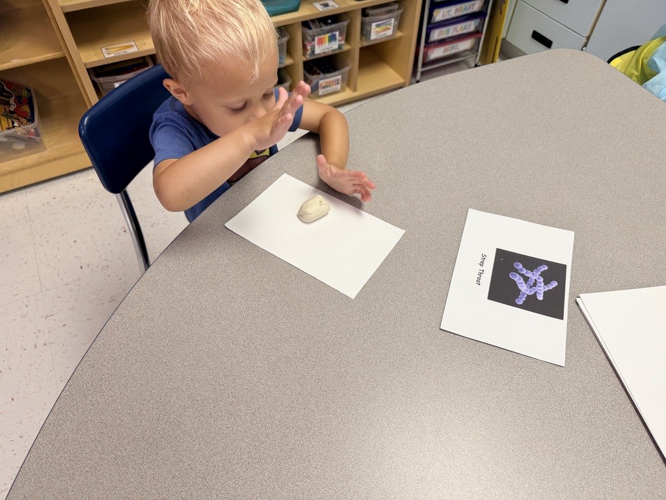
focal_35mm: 24
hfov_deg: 71.6
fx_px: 462
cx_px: 333
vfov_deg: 56.8
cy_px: 250
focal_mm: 6.76
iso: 160
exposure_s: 1/120
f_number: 1.78
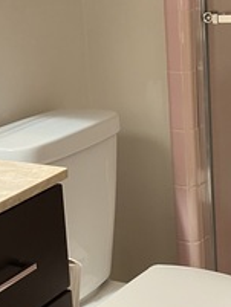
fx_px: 791
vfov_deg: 21.9
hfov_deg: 16.6
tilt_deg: -12.7
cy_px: 108
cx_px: 90
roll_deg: +4.8
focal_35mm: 89
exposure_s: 1/60
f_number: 1.8
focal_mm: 3.99
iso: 250
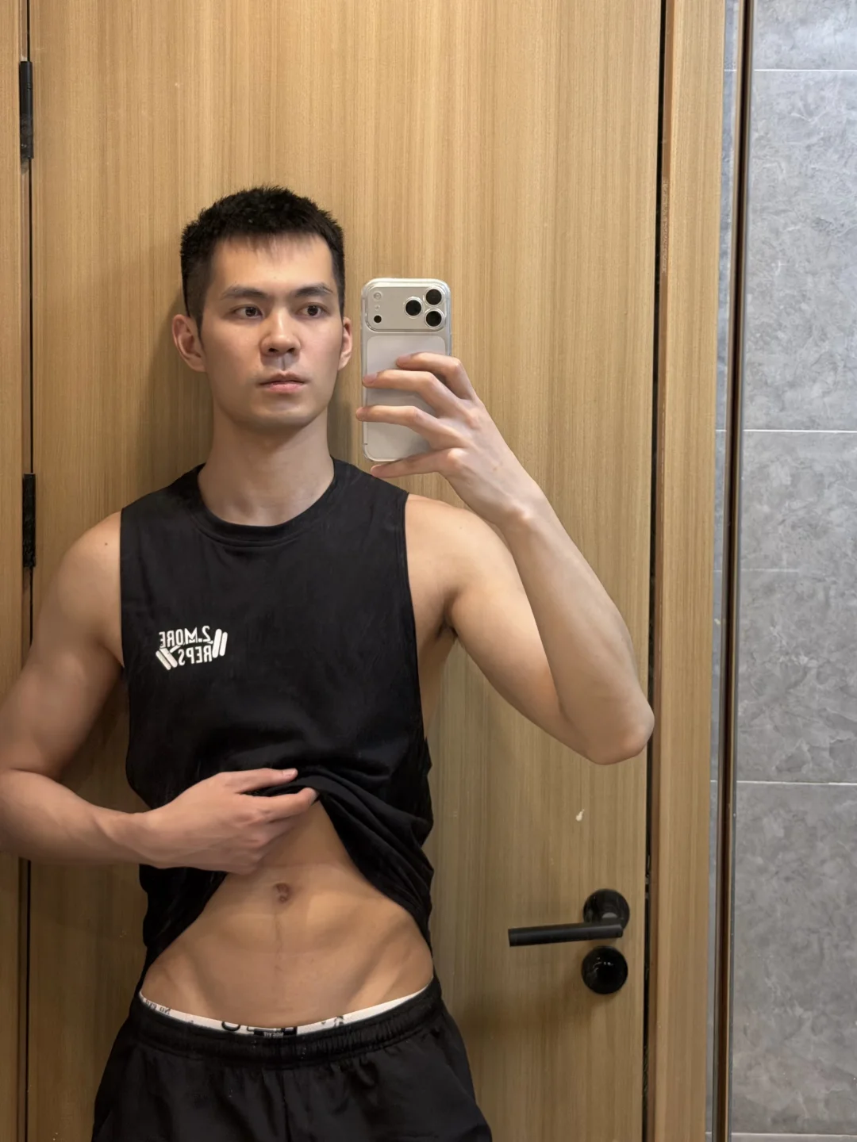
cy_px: 571
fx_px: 1584
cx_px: 428
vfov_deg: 39.7
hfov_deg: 30.3
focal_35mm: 48
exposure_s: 1/50
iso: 200
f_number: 1.78
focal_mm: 6.76
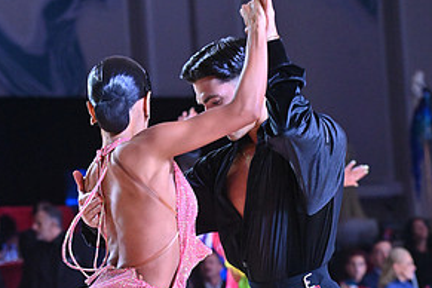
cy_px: 392
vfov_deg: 4.7
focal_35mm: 289
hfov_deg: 7.1
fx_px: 3468
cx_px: 149
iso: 4000
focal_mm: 145
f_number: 7.1
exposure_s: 1/400
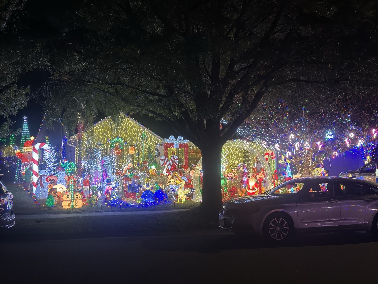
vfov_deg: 30.3
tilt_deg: +2.3
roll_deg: -0.6
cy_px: 142
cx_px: 189
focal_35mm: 48
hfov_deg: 39.7
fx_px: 524
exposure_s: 1/40
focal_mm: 6.86
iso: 400
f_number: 1.78
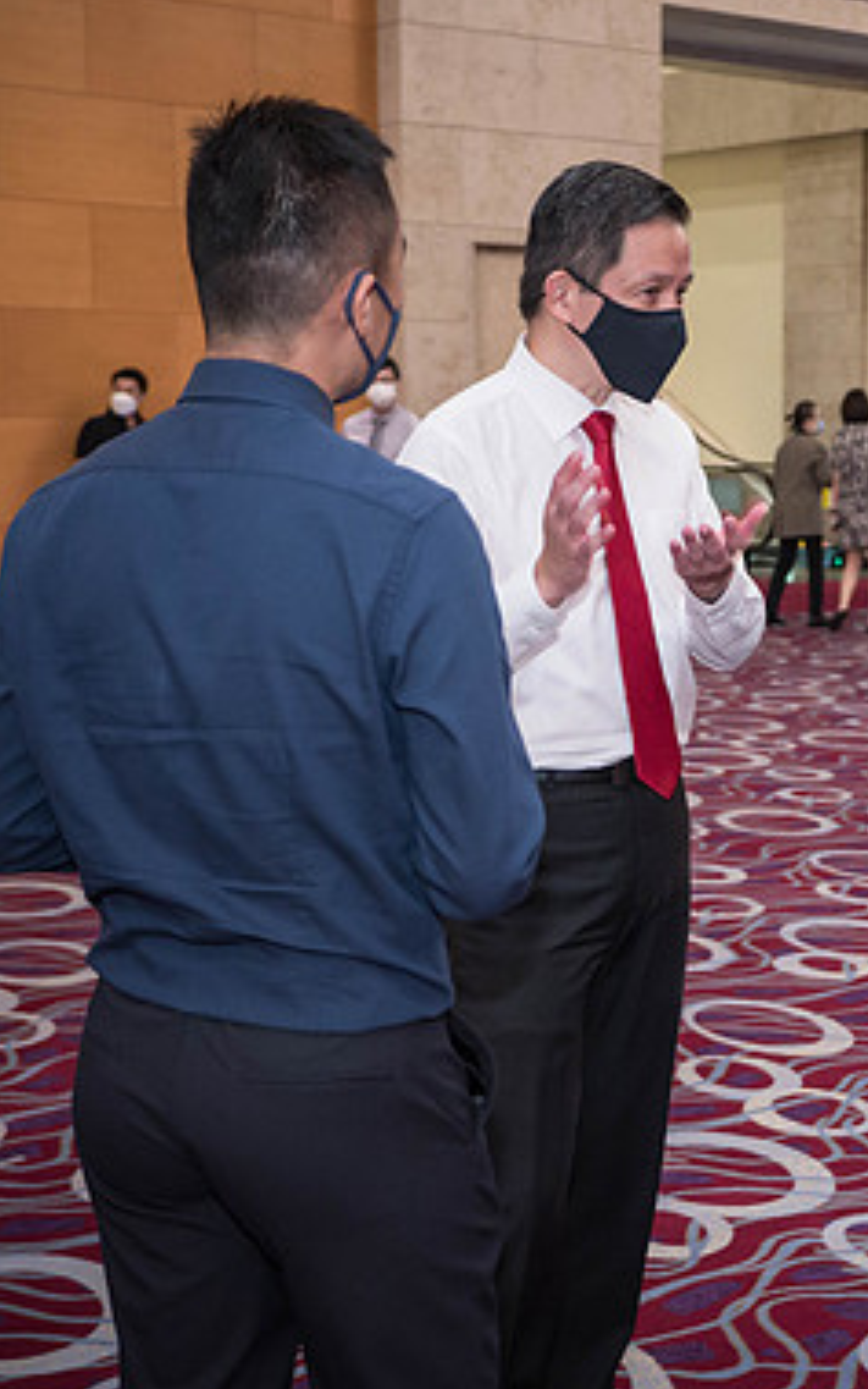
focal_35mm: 60
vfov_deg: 34.0
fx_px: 2270
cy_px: 691
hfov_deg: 21.2
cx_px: 765
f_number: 1.7
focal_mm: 18
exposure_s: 1/125
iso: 1600
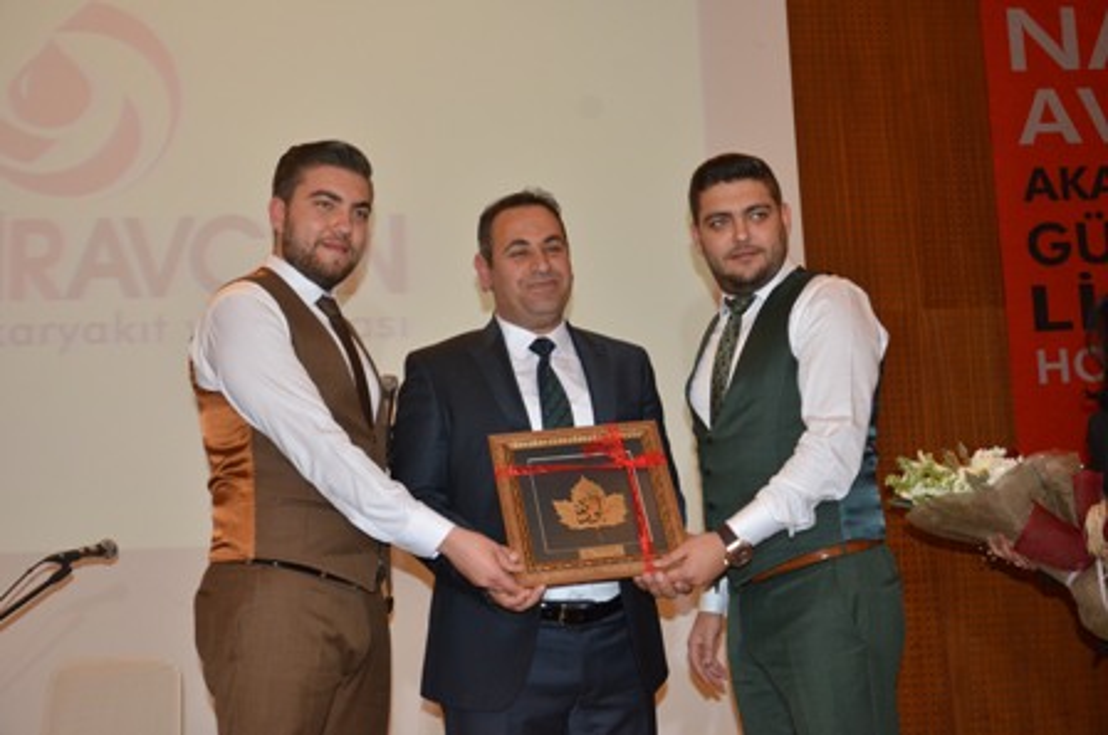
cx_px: 554
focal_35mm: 48
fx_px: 1475
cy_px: 368
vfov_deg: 28.0
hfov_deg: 41.2
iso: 1600
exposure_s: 1/60
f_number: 5.6
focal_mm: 32
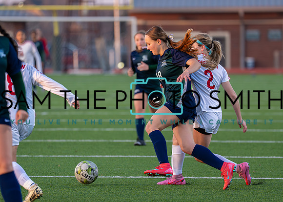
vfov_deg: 4.5
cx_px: 158
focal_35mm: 317
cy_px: 107
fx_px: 2545
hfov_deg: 6.4
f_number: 2.8
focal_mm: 200
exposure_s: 1/1600
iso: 800
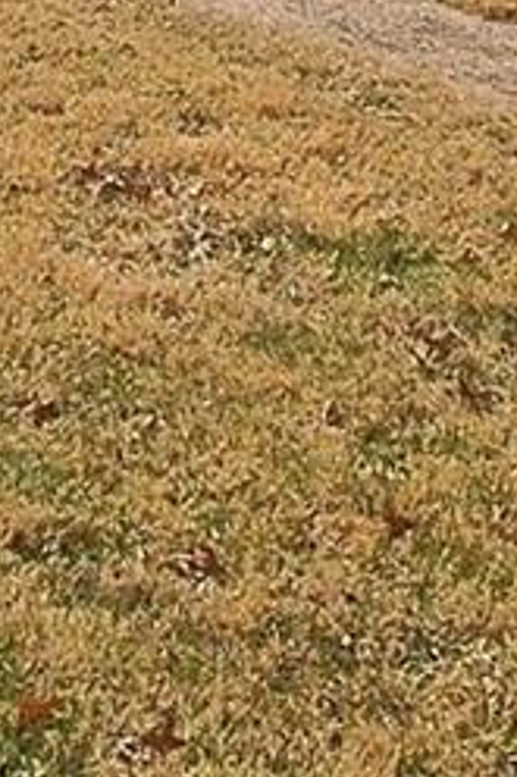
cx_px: -285
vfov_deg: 16.8
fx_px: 2092
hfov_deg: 13.2
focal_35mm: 97
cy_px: -680
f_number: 9
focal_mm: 10
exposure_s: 1/200
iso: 100
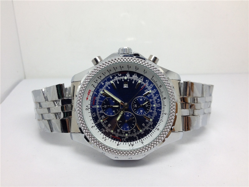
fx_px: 252
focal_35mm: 35
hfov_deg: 52.6
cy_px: 94
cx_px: 124
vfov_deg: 40.7
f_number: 2.4
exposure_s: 1/120
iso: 64
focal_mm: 4.28
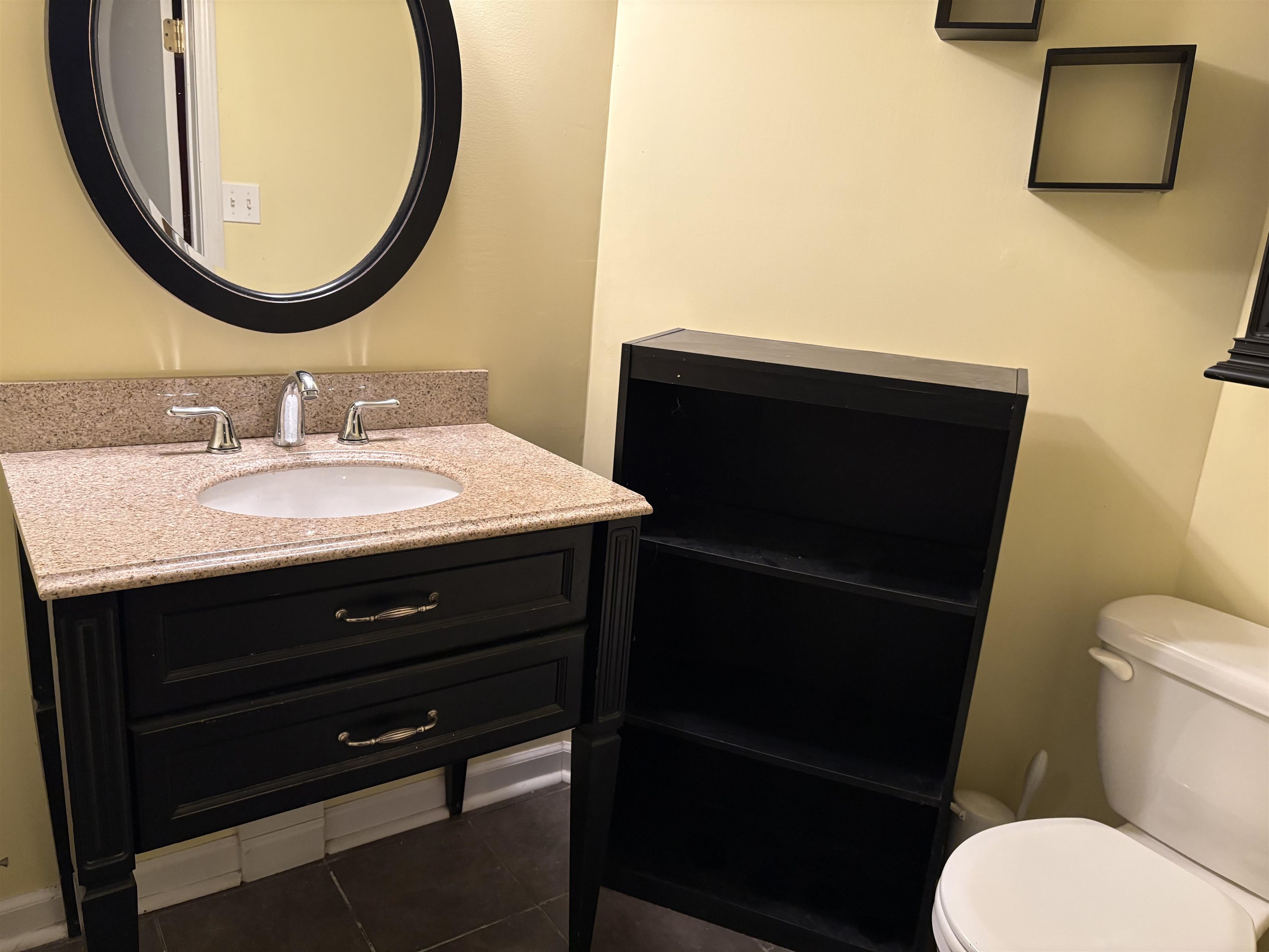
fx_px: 953
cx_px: 634
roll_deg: -4.5
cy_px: 476
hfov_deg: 67.3
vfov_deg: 53.1
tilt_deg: -16.3
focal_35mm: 26
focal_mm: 5.96
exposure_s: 1/60
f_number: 1.6
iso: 250
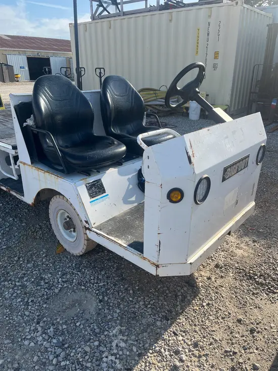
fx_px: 278
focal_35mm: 26
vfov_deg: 67.3
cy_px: 186
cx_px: 139
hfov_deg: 53.1
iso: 50
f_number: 1.6
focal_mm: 5.1
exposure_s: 1/1695
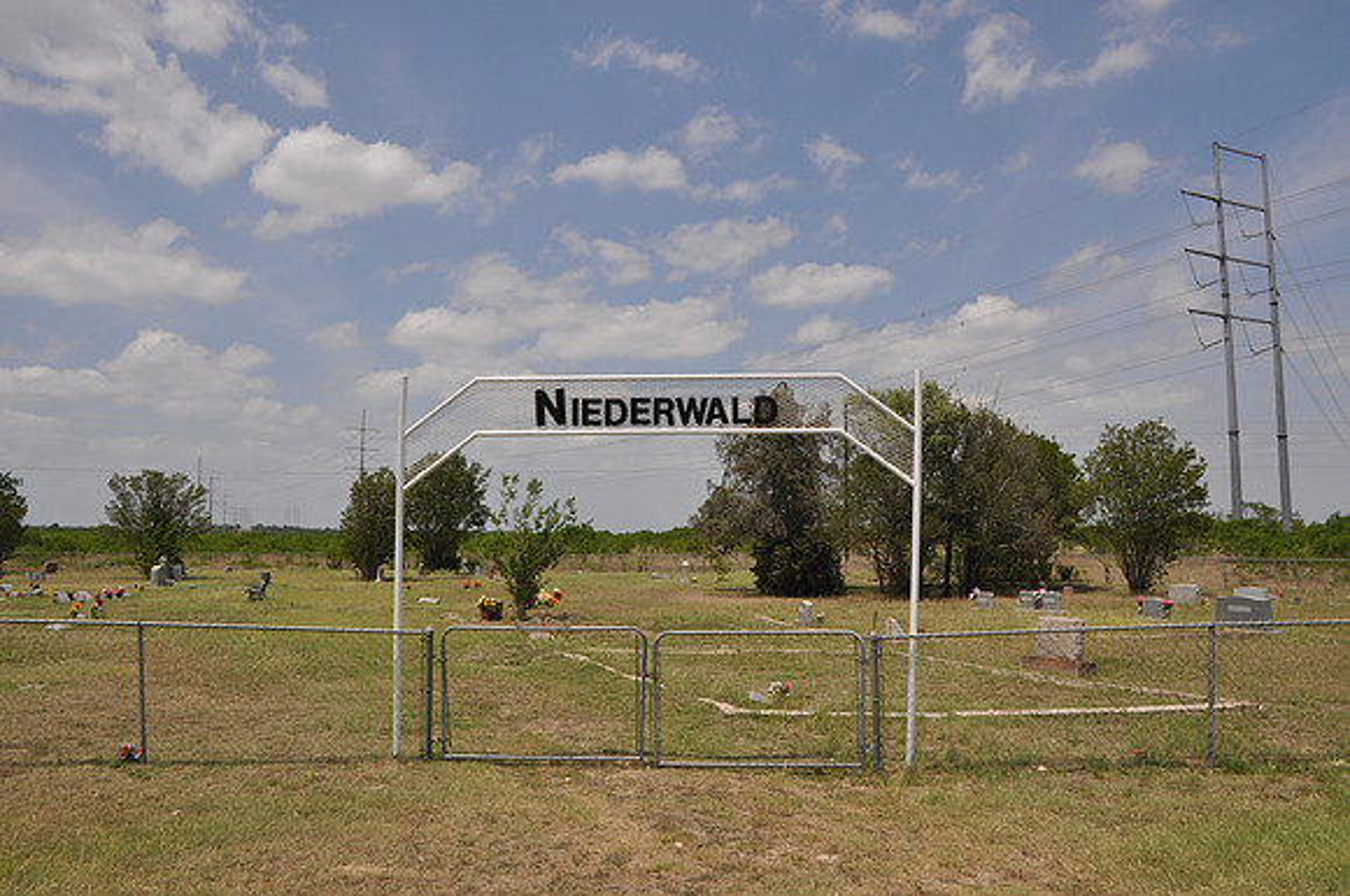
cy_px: 448
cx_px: 675
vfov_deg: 47.8
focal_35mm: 27
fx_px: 1011
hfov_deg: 67.5
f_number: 9
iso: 200
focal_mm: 18
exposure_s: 1/320
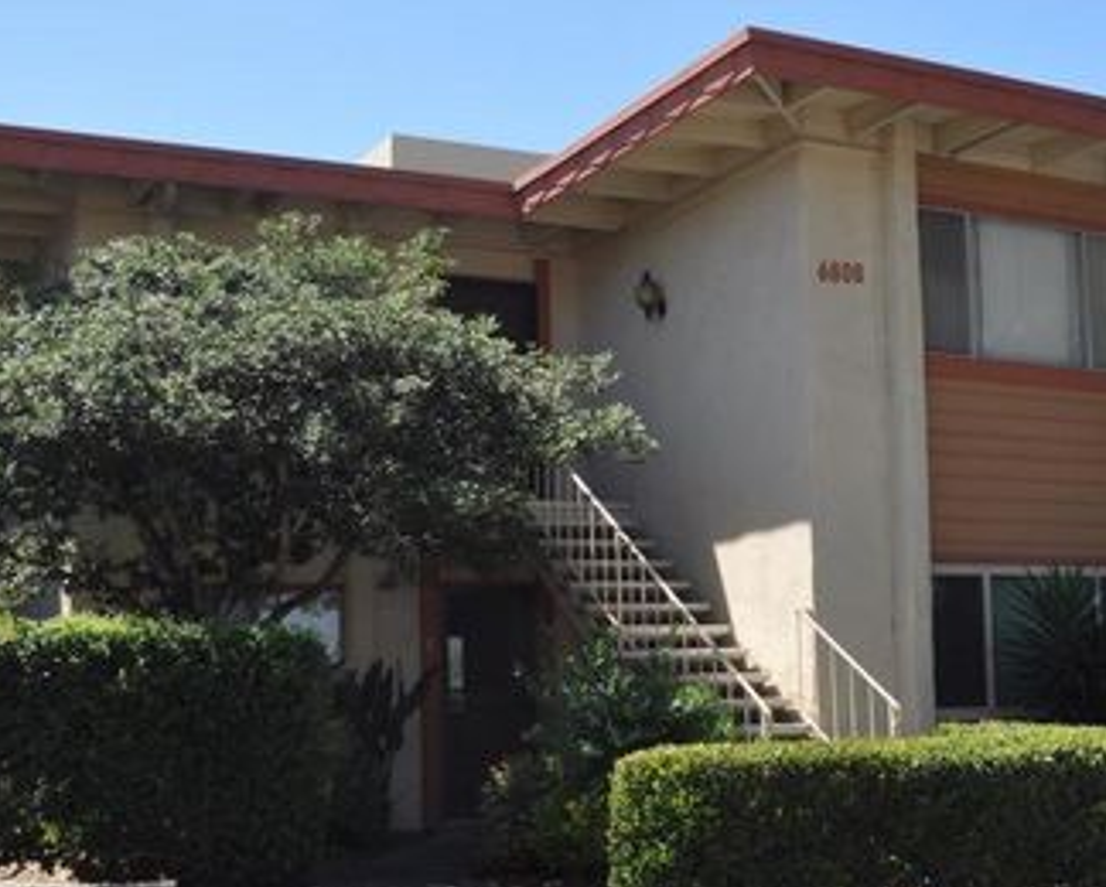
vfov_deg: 29.2
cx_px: 707
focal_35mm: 52
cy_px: 498
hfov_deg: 35.7
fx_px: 1704
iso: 200
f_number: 8
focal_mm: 24
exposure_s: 1/250
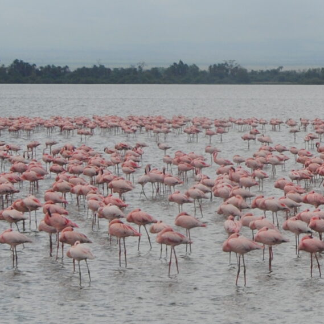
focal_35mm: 316
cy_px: 87
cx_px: 515
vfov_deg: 5.5
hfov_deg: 5.5
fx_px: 3345
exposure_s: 1/320
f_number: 9
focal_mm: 55
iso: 100
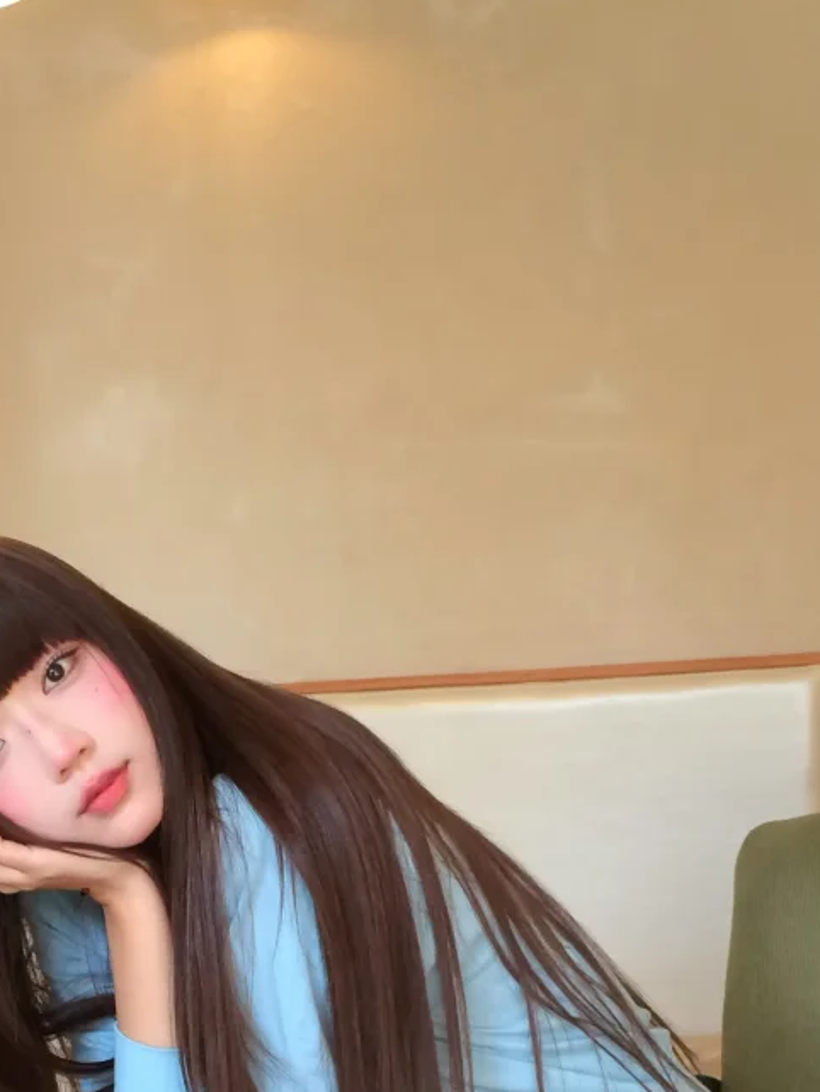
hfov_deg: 22.5
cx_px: 264
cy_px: 990
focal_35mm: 65
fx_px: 2052
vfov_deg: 28.6
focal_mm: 4.15
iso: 50
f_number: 2.2
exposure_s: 1/33
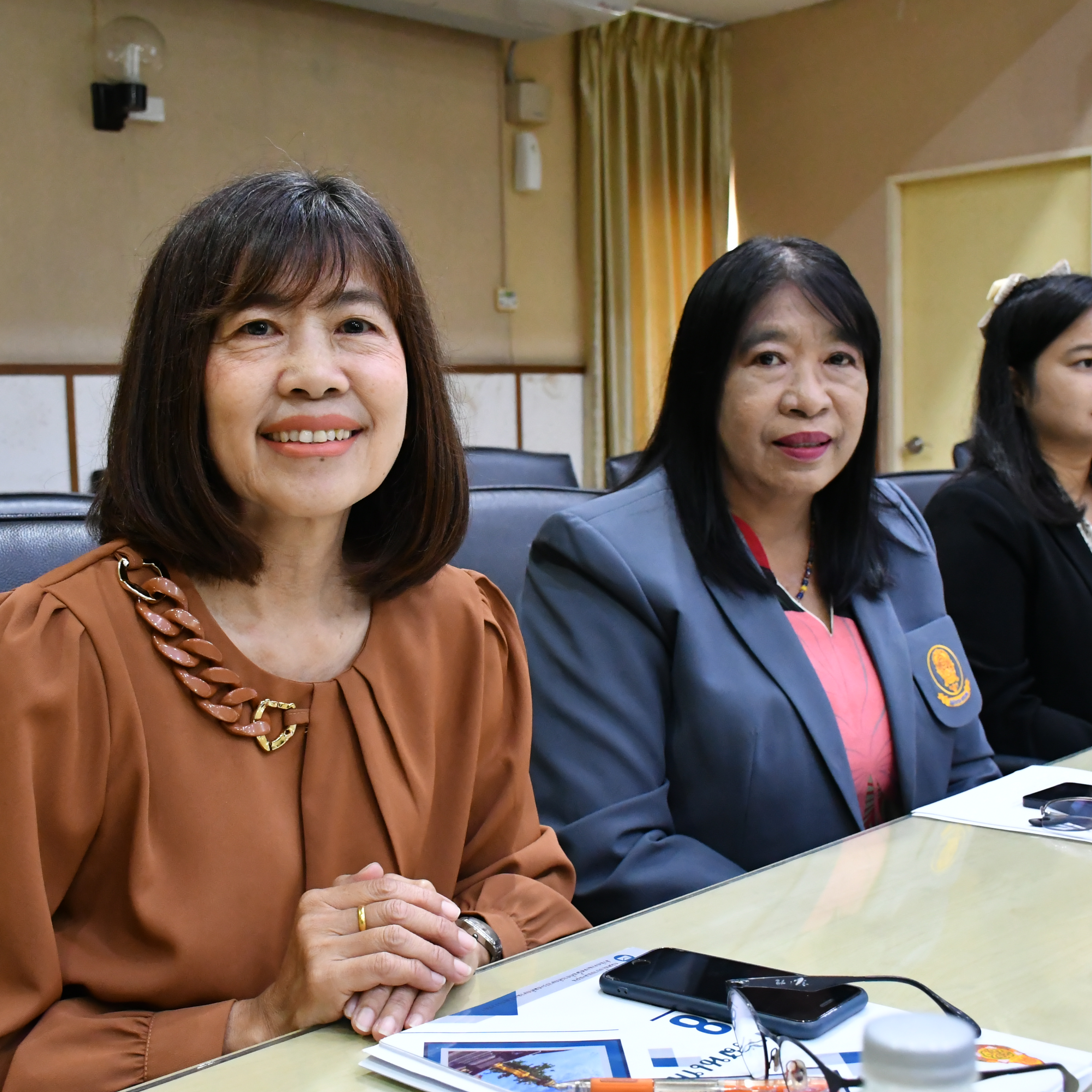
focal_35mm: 44
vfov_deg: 38.3
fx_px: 1570
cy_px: 552
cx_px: 524
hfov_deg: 38.3
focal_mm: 23
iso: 4000
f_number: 5.6
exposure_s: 1/40
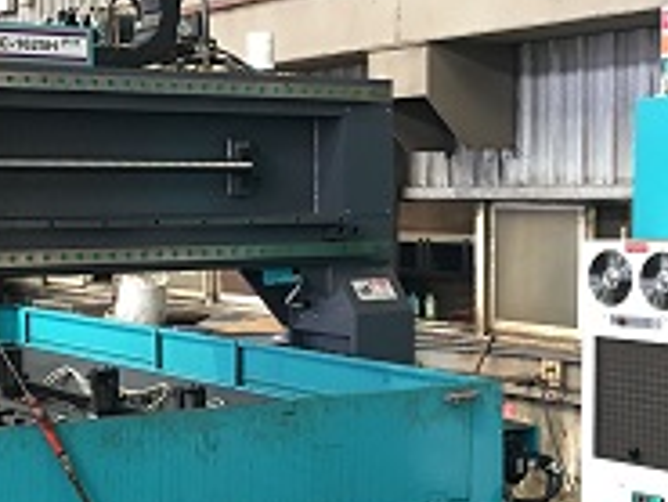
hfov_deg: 25.6
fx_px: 1468
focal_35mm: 76
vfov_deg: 19.4
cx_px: 242
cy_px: 287
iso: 80
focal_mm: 4.15
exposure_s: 1/15
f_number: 2.2
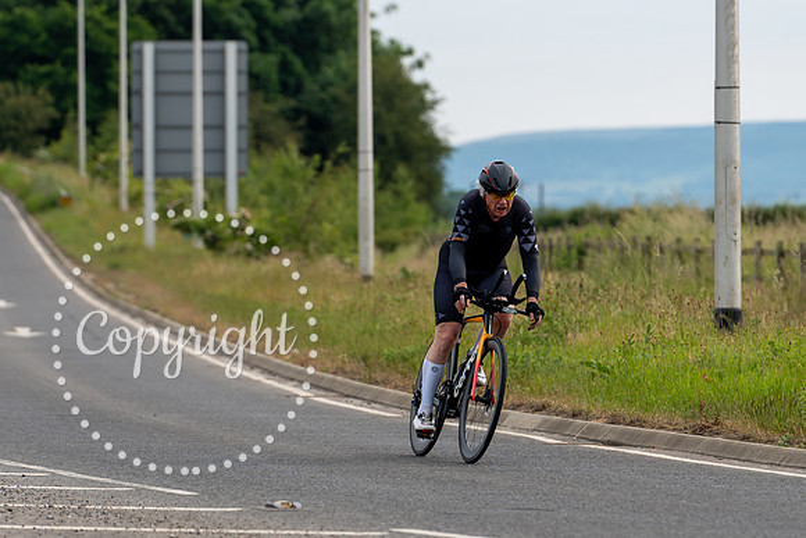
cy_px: 211
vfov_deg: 5.7
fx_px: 5367
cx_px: 458
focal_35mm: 240
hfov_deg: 8.6
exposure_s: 1/800
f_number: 4
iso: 160
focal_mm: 172
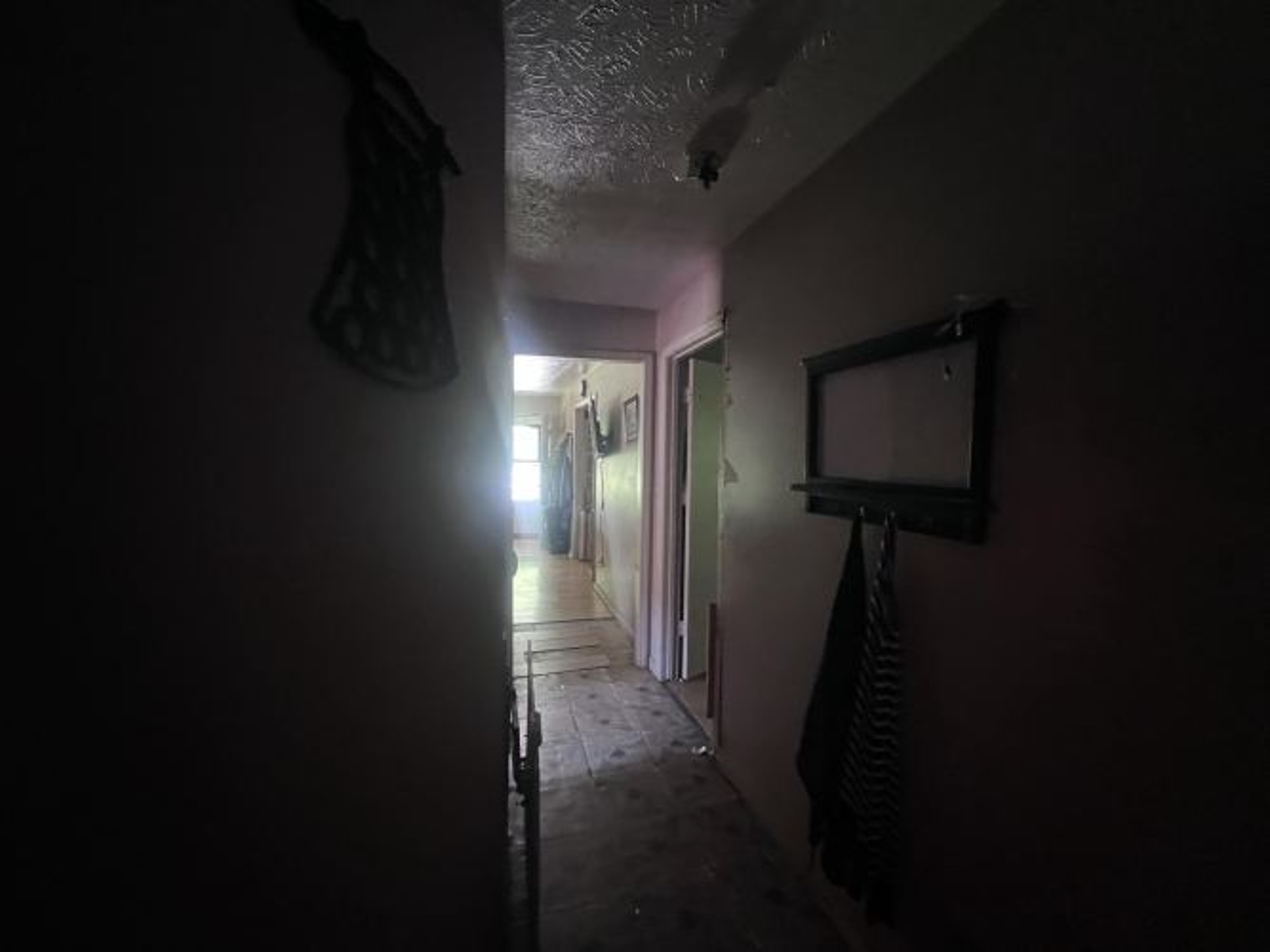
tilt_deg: -0.2
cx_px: 635
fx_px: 477
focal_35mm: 13
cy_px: 476
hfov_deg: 106.2
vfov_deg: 89.9
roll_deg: -1.2
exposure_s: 1/40
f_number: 1.8
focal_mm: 1.57
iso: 800
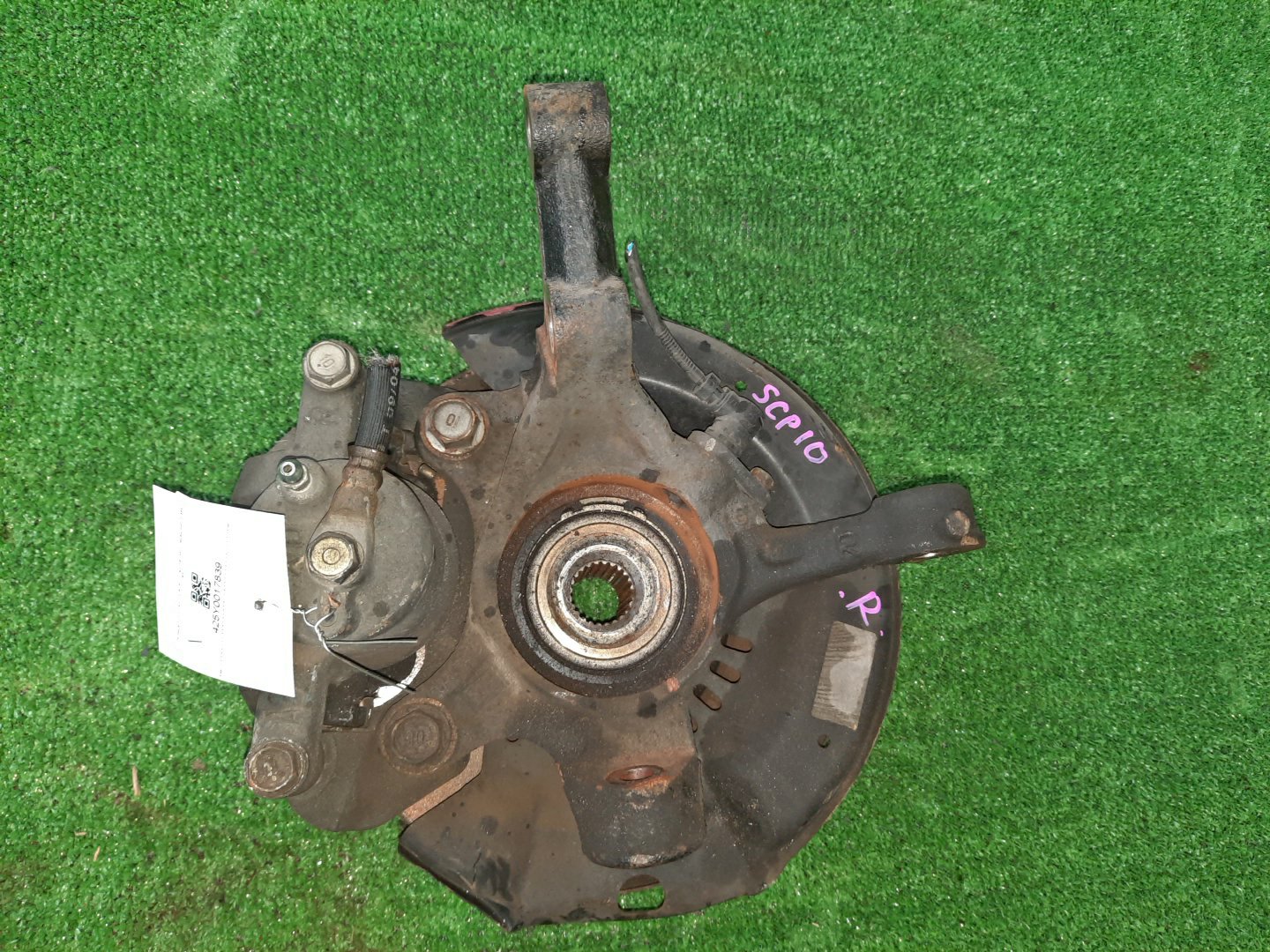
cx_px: 635
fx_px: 917
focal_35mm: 25
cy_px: 476
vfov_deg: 54.9
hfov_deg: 69.4
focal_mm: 4.6
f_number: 2
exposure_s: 1/33
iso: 345
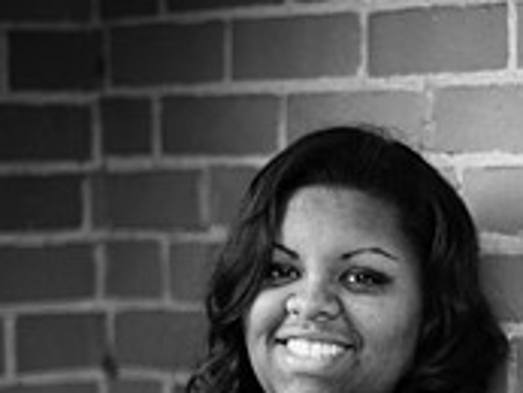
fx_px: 2646
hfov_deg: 11.1
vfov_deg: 8.4
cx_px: 624
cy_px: 527
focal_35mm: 175
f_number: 1.4
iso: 200
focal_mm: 50
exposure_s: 1/50
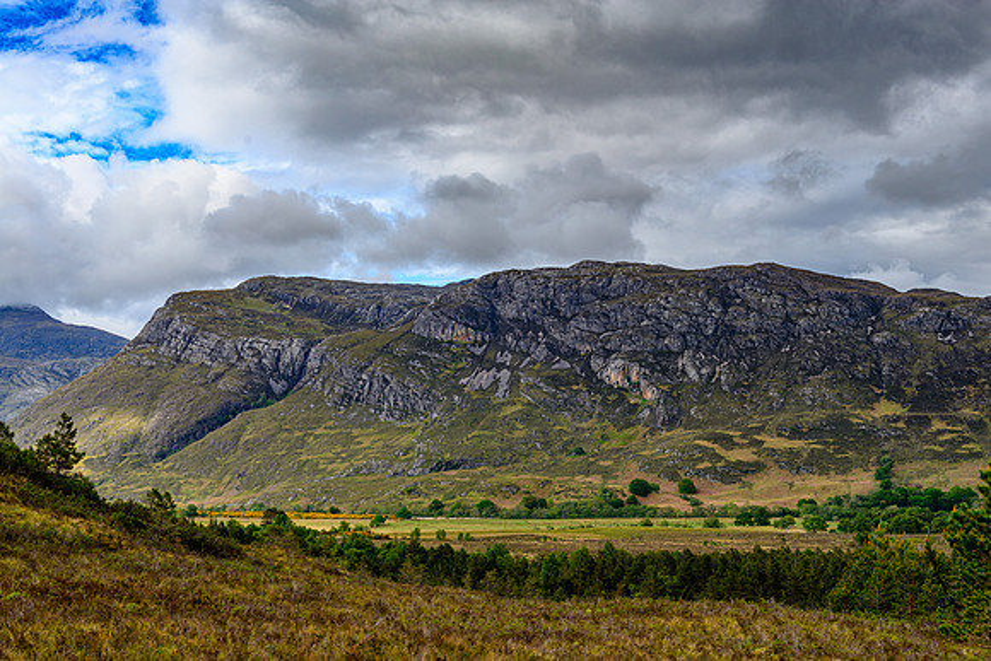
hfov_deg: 46.4
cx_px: 496
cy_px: 330
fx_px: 1156
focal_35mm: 42
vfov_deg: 31.9
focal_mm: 42
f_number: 8
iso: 100
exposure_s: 1/80
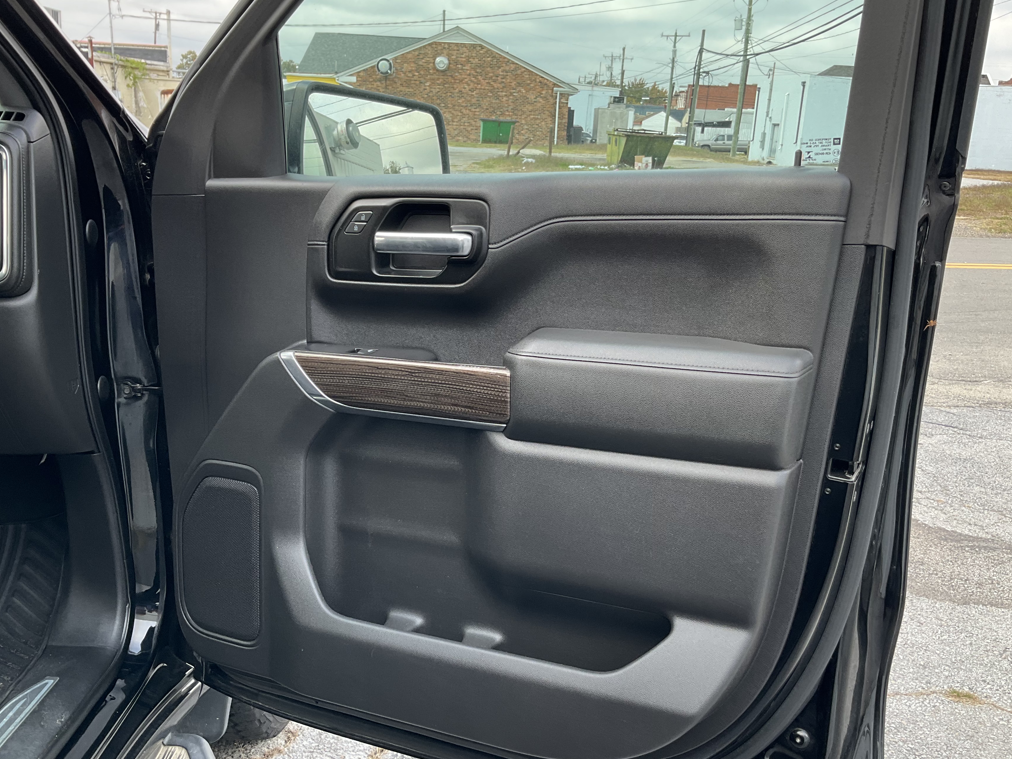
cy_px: 421
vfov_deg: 41.7
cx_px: 492
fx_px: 994
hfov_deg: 54.0
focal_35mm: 34
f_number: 1.8
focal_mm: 3
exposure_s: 1/143
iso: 20
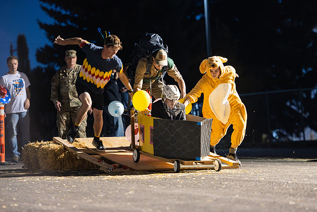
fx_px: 1438
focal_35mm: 163
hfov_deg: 12.6
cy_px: 119
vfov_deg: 8.4
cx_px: 178
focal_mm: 145
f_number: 2.8
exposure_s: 1/125
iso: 2000
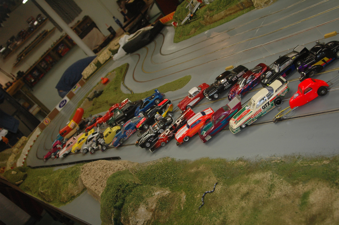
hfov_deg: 53.2
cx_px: 170
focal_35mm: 36
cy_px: 112
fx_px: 339
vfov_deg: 36.8
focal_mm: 24
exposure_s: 1/125
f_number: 4
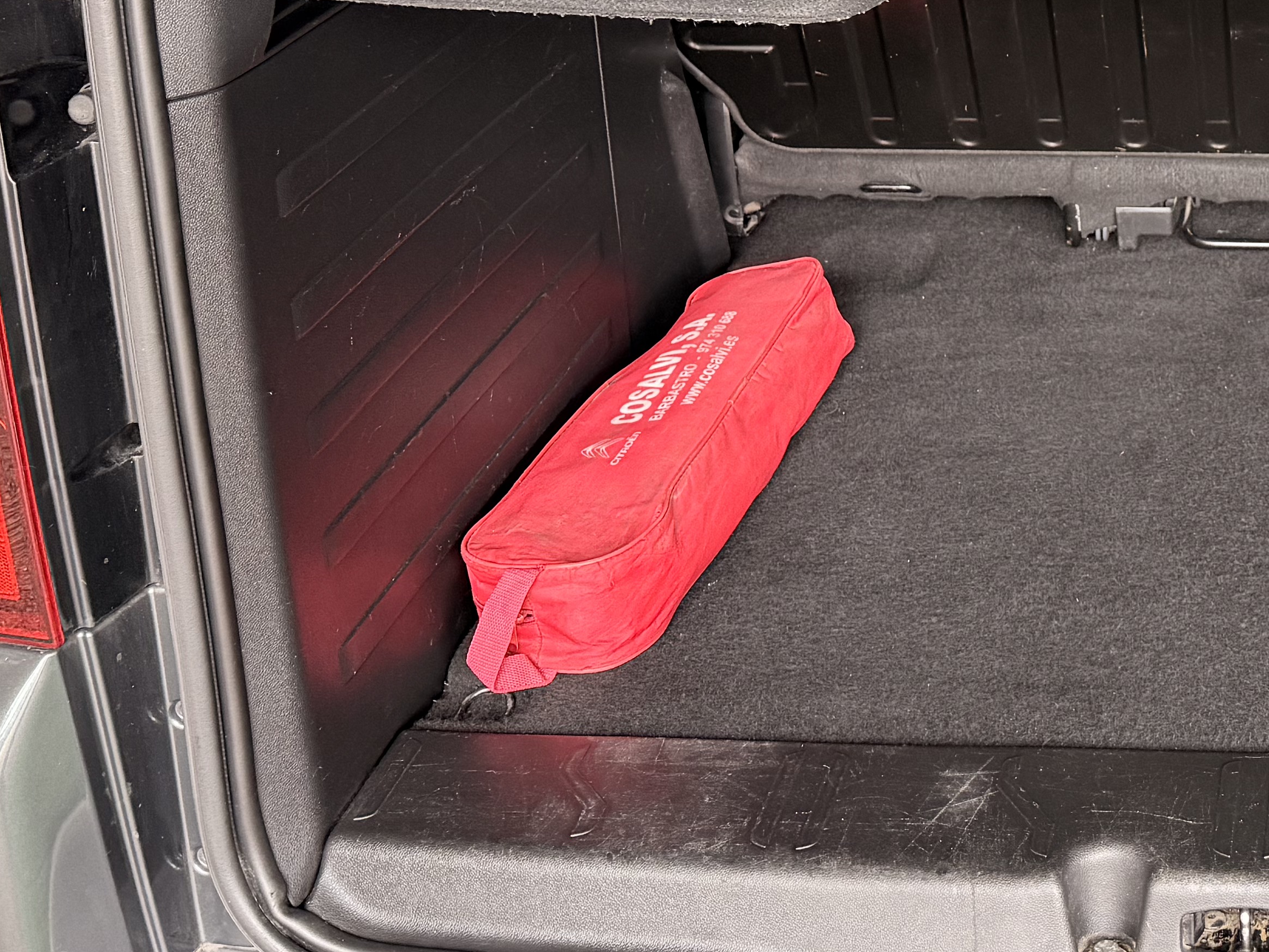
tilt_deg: -16.9
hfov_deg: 30.6
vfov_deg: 23.7
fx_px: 2163
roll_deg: +0.1
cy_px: -15
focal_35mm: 59
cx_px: 1244
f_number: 1.78
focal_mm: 6.76
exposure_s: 1/60
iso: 250
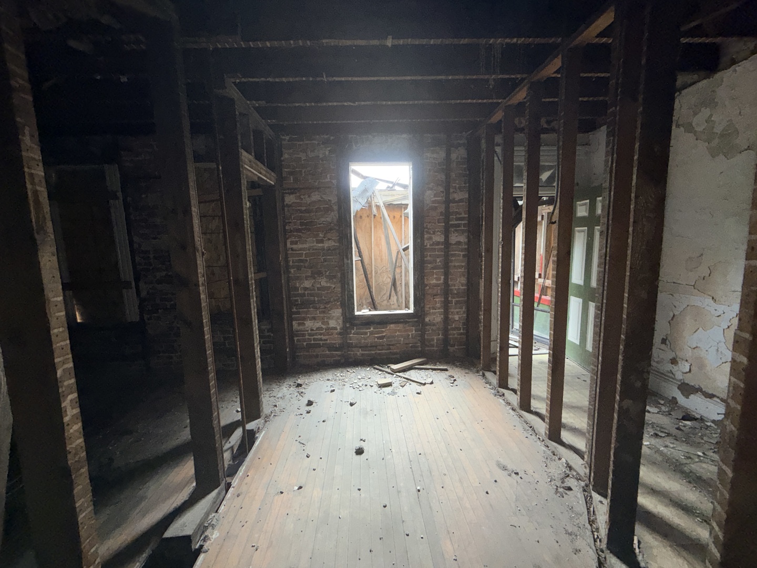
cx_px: 378
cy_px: 284
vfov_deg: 85.7
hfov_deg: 102.1
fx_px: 306
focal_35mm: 14
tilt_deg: -8.3
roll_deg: +1.6
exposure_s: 1/60
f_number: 2.2
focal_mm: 2.22
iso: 80
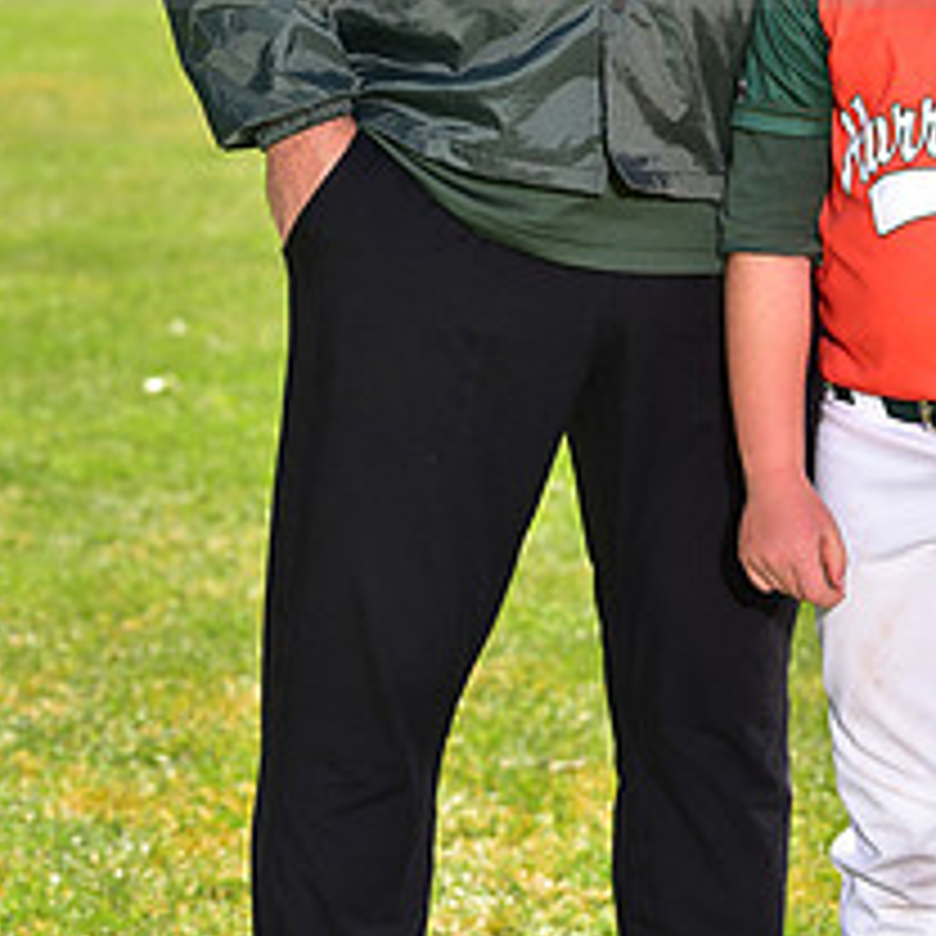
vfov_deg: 8.5
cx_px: 767
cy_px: -135
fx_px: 6241
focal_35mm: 204
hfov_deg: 8.6
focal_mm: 86
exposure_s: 1/200
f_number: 5.6
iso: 80
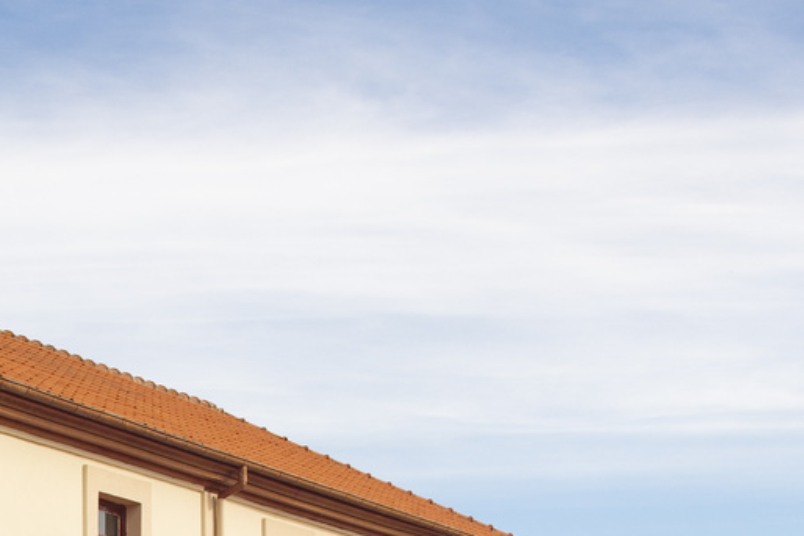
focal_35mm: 112
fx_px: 2502
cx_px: -160
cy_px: 939
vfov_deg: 11.4
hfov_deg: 17.4
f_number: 7.1
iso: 100
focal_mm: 20
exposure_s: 1/200
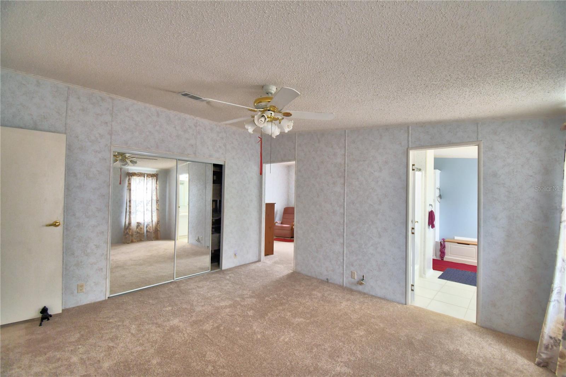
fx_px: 236
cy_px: 188
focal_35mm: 15
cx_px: 283
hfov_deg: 100.4
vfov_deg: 77.3
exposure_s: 1/30
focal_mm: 10
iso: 500
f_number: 4.5
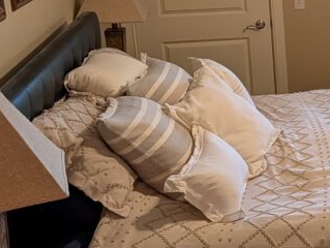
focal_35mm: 80
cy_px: 74
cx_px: 428
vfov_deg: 18.4
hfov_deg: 22.0
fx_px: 764
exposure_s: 1/297
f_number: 1.68
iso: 20
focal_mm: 6.9
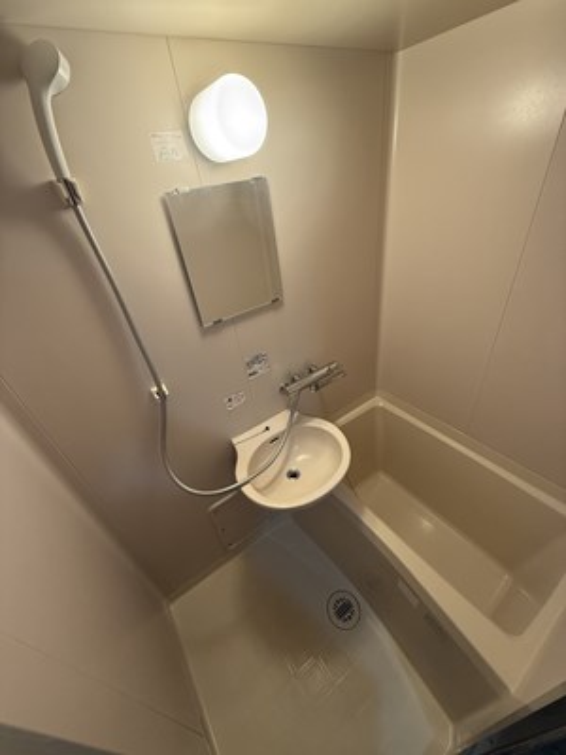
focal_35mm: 14
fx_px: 305
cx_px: 283
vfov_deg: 102.1
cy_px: 378
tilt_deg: -32.8
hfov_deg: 85.7
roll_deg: +8.4
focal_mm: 2.22
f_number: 2.2
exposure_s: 1/50
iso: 200
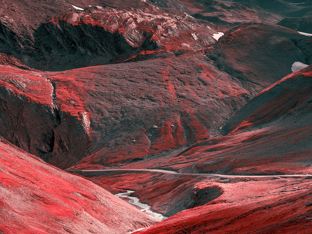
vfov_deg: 16.4
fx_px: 811
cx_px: 156
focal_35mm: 90
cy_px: 117
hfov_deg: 21.8
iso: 100
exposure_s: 1/8
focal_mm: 113.3
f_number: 10
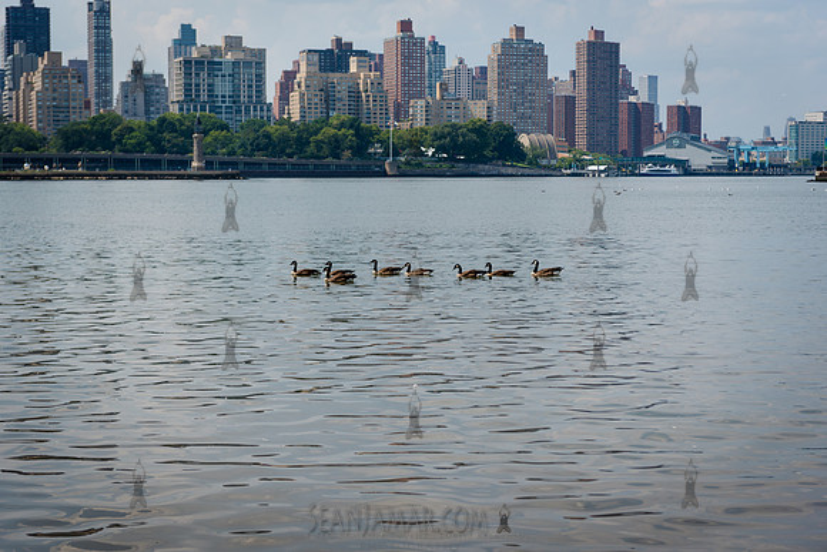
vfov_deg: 19.1
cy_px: 276
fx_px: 1644
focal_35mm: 72
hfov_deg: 28.2
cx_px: 414
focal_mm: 70
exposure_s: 1/1600
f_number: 3.5
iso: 100
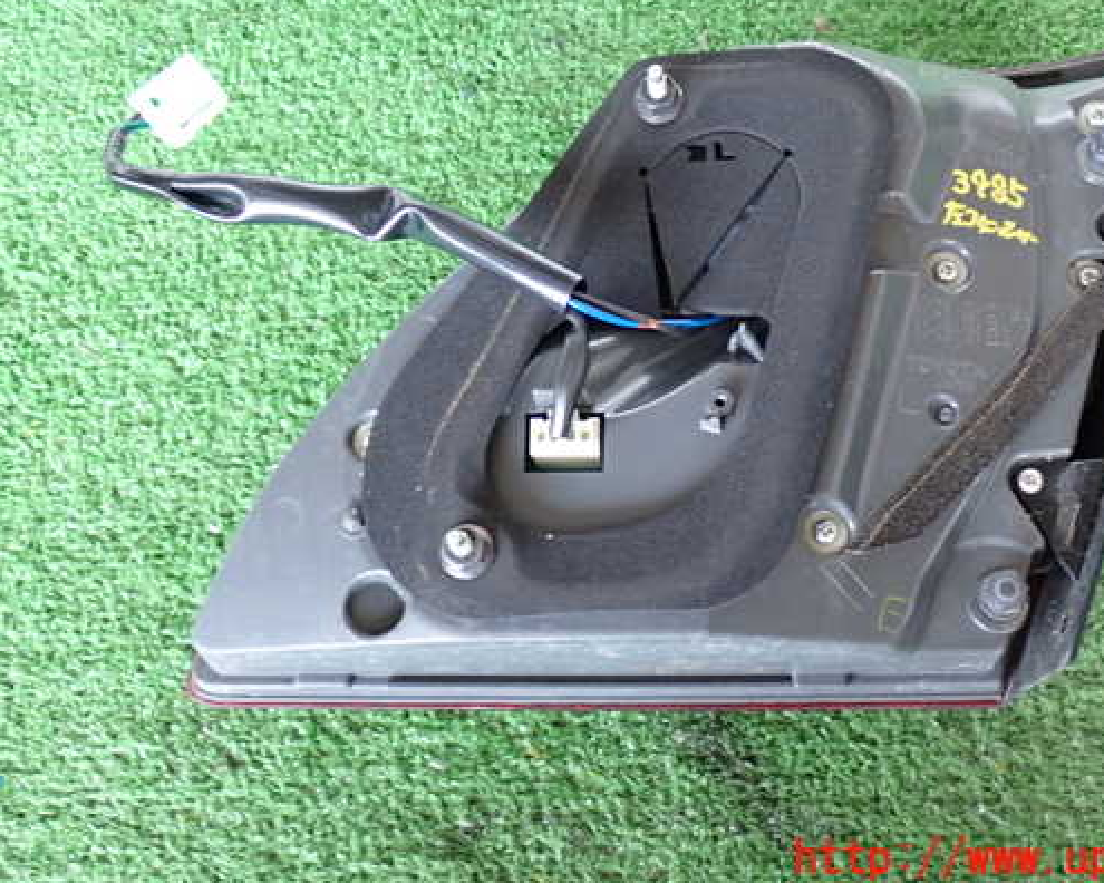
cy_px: 386
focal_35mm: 45
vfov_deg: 33.4
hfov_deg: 41.1
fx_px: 1470
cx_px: 629
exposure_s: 1/40
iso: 640
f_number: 2.7
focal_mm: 6.83
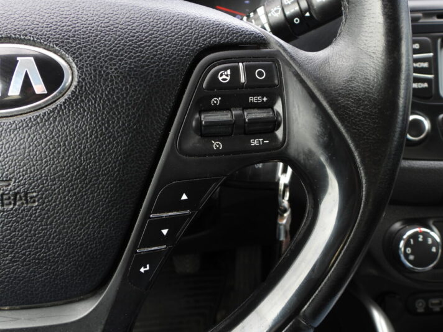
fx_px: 448
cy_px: 166
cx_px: 222
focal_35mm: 35
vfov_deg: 40.7
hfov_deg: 52.6
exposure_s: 1/60
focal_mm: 6.3
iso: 100
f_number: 3.2
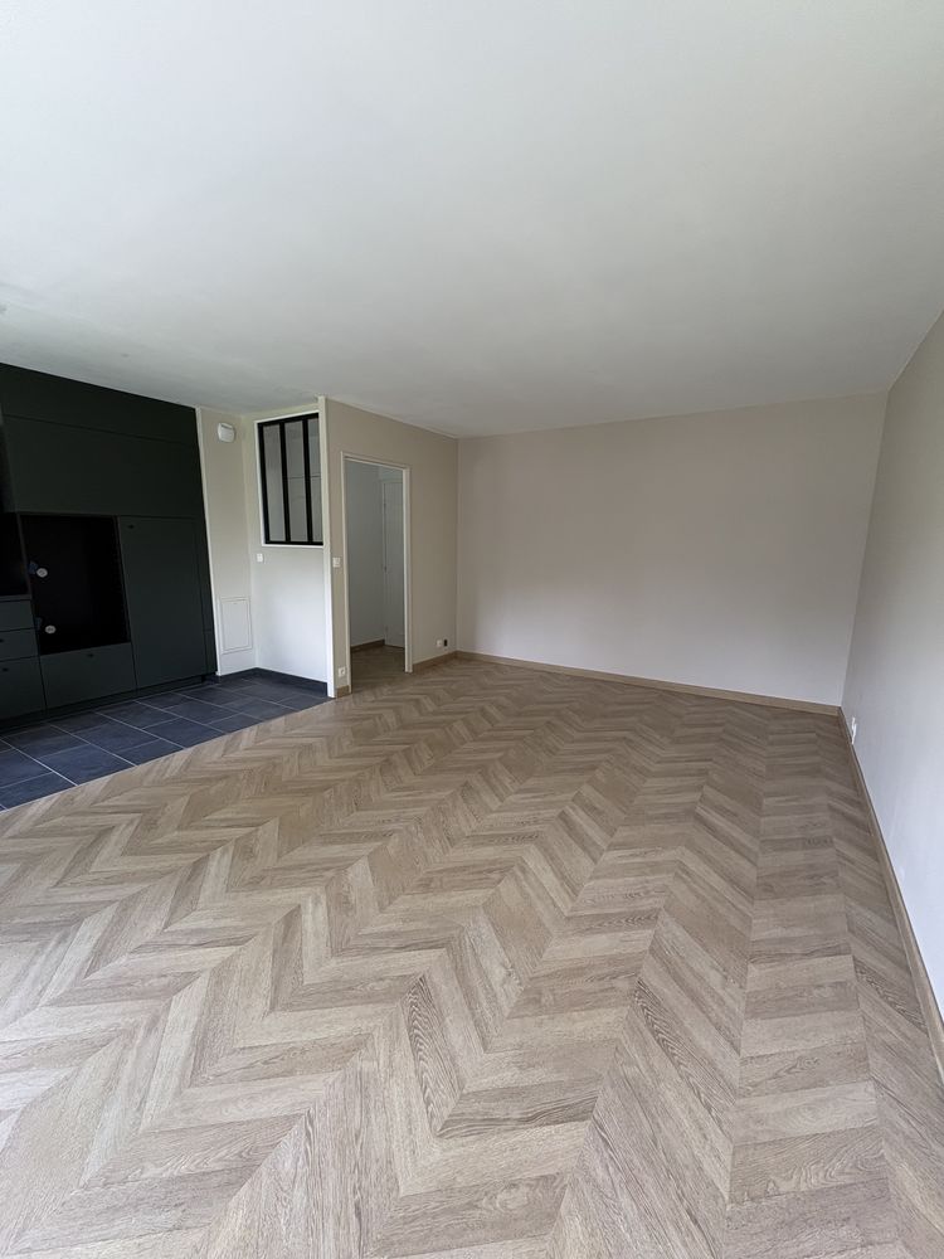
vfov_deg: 102.1
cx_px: 472
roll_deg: -1.1
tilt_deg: -9.8
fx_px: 509
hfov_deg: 85.7
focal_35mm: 14
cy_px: 630
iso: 160
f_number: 2.2
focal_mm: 2.22
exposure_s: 1/99
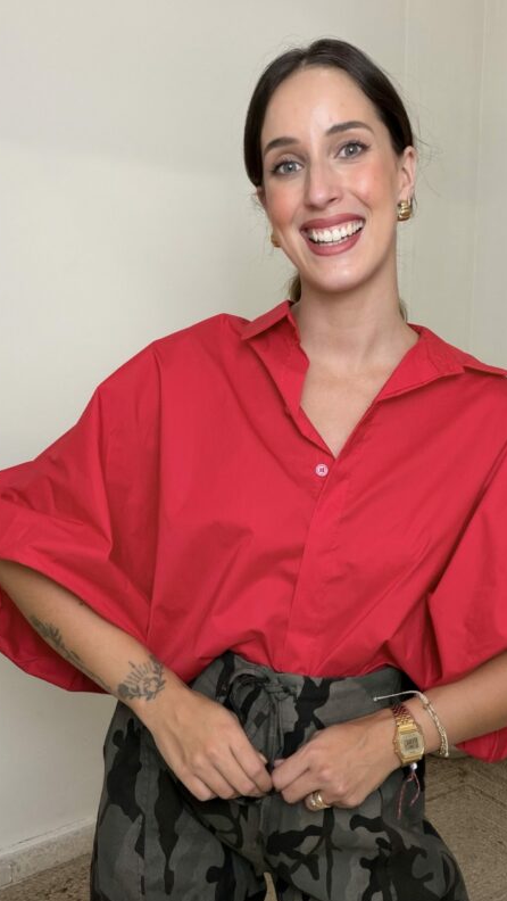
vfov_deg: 59.5
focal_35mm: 33
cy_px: 454
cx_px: 306
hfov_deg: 35.5
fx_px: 788
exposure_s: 1/60
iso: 125
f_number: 1.9
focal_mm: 2.71
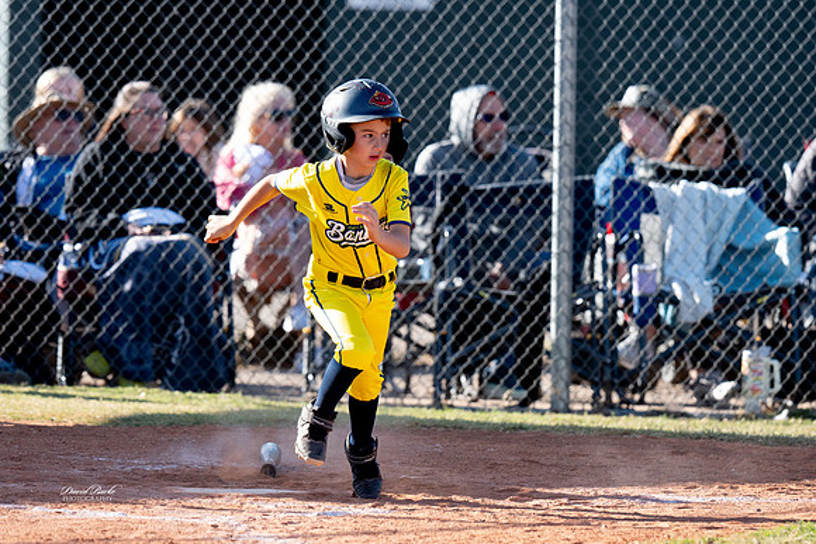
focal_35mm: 432
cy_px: 236
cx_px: 423
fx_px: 9790
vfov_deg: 3.2
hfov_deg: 4.8
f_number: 6
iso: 1400
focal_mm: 360
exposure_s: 1/1600
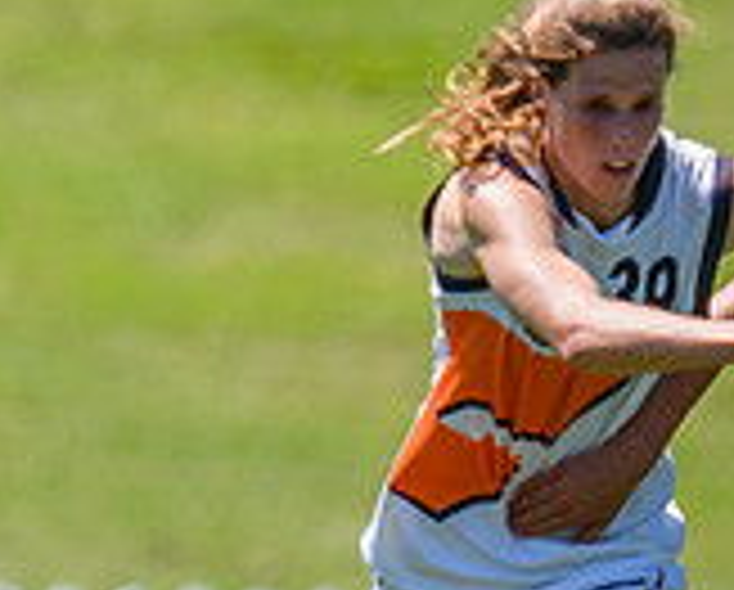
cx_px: 1100
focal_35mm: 3324
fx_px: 72339
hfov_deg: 0.6
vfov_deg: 0.5
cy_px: 576
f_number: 6.3
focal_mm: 600
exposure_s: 1/2000
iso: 800
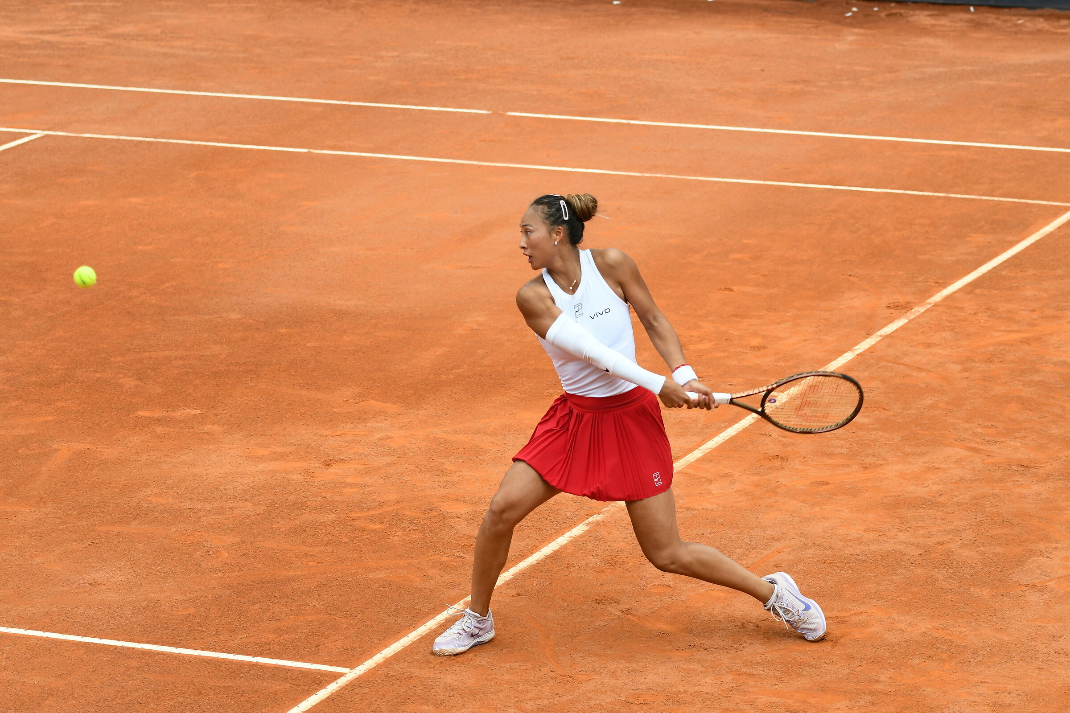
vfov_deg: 8.2
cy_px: 356
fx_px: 4993
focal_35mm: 168
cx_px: 535
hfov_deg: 12.2
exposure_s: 1/1250
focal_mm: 112
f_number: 4
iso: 320
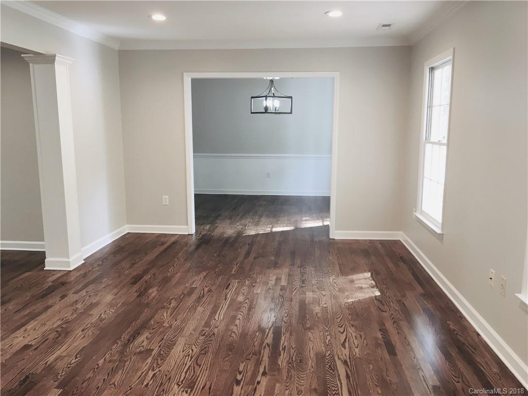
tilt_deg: -10.1
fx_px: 442
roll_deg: +0.6
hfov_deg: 61.7
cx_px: 264
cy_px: 198
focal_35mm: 29
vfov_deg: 48.2
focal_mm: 4.15
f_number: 2.2
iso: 50
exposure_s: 1/30
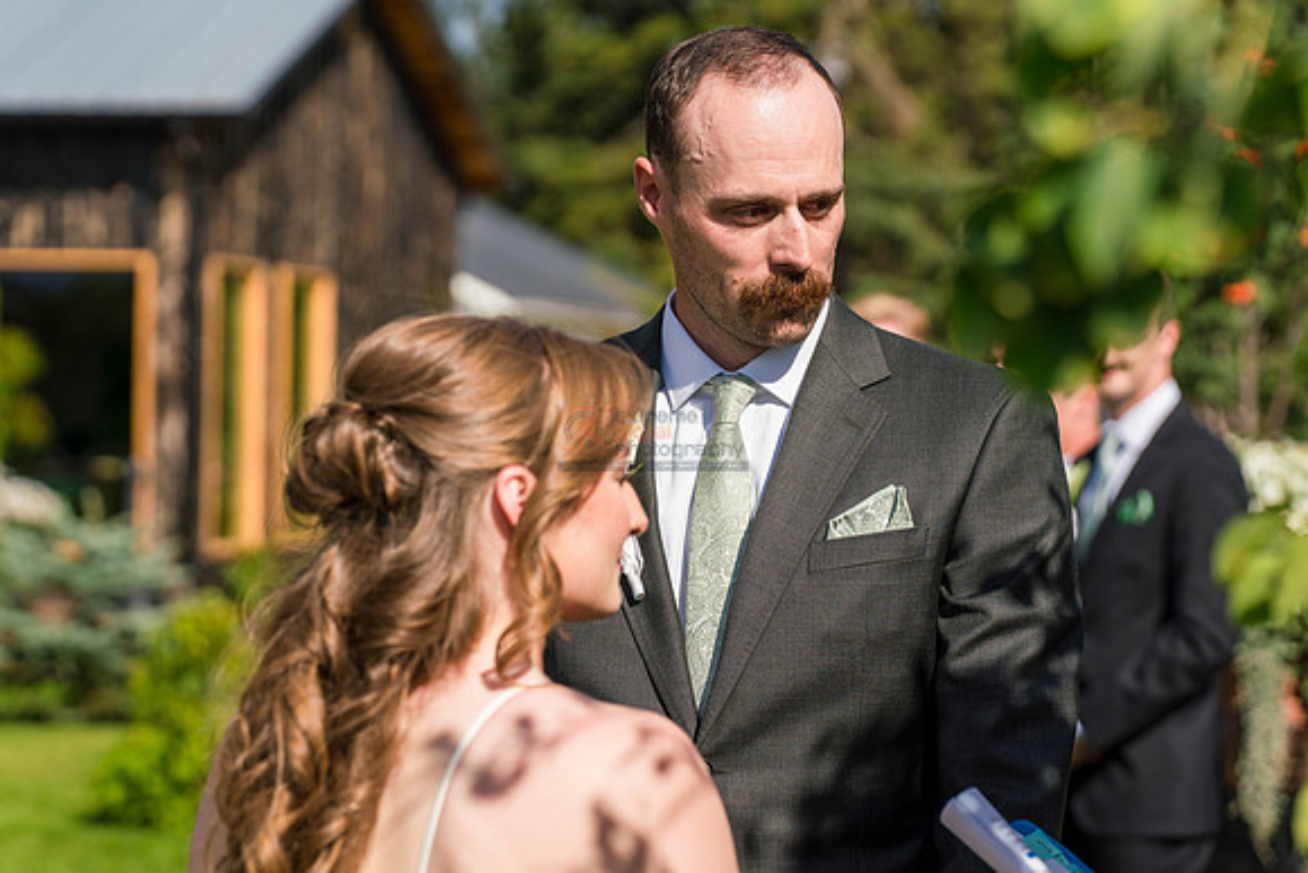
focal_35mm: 103
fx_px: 3743
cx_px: 654
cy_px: 436
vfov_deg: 13.3
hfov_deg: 19.8
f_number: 4.5
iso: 400
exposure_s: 1/3200
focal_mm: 103
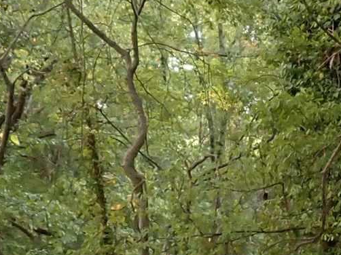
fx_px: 1506
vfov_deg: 9.7
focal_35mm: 153
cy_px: 189
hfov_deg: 12.8
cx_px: 312
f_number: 2
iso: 200
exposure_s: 1/100
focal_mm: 4.5
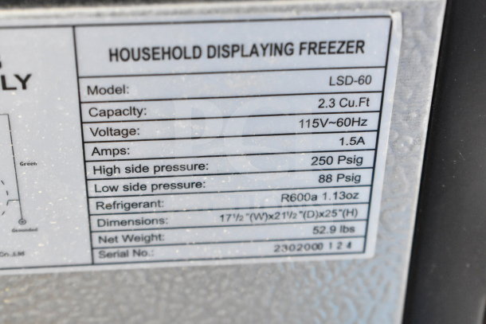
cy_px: 162
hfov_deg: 24.6
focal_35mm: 82
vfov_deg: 16.6
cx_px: 243
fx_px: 1114
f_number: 5.6
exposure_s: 1/100
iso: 6400
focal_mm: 55
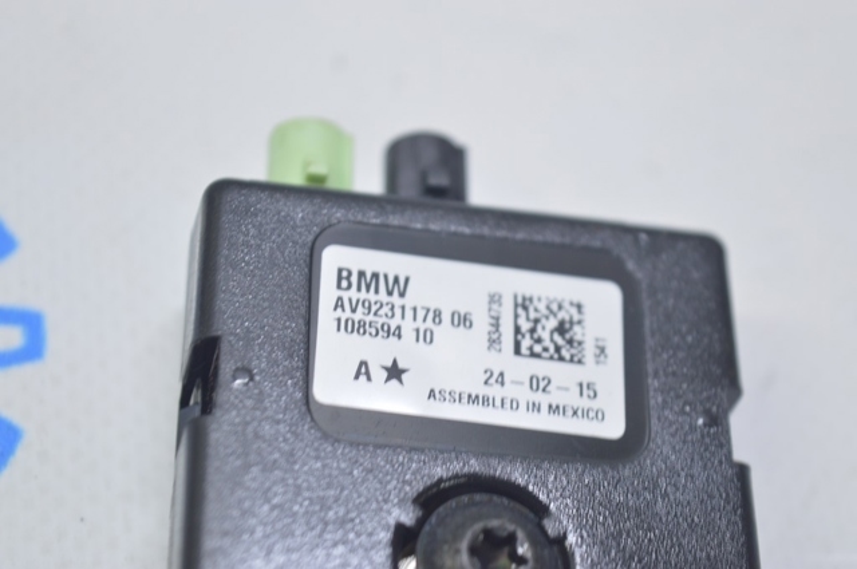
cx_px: 428
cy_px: 284
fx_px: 1961
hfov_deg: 24.6
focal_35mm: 82
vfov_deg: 16.5
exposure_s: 1/20
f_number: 5.6
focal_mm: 55
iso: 400
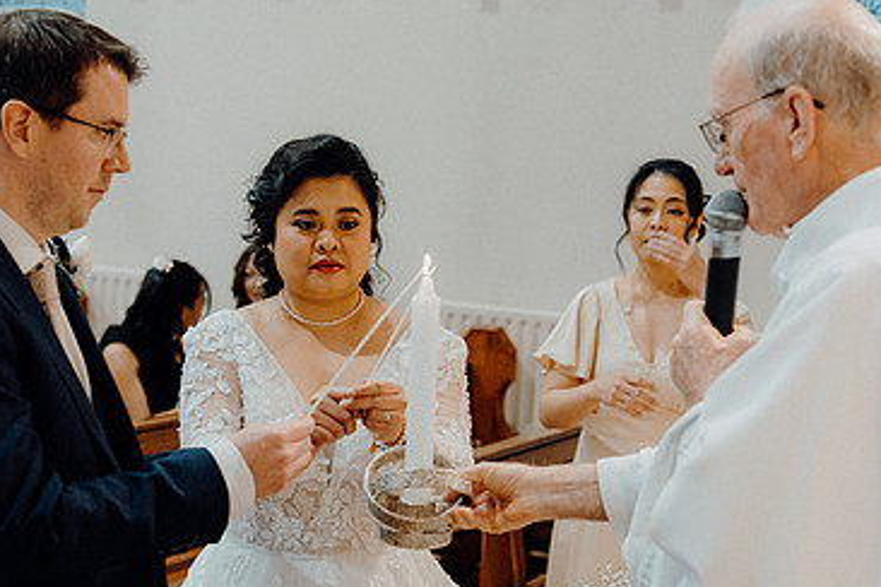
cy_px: 403
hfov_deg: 26.6
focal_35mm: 76
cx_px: 330
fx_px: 1860
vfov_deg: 17.9
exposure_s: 1/160
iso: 2000
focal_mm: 48
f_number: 3.2
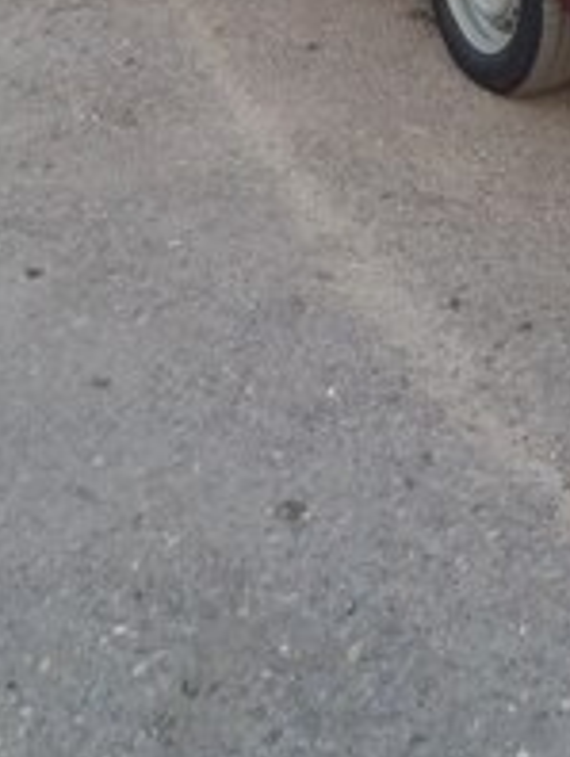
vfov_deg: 25.3
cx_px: 635
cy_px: -115
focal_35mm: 70
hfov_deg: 20.1
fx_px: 1534
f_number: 1.9
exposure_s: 1/30
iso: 64
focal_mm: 3.7
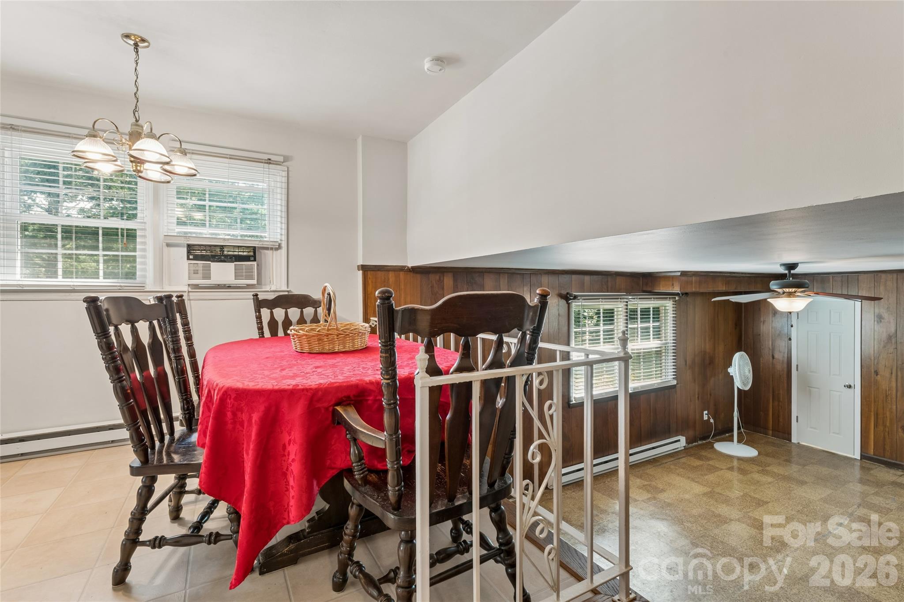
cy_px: 301
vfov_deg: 71.7
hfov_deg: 94.6
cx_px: 452
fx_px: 417
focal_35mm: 17
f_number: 13
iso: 200
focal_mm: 16.6
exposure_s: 1/1.67
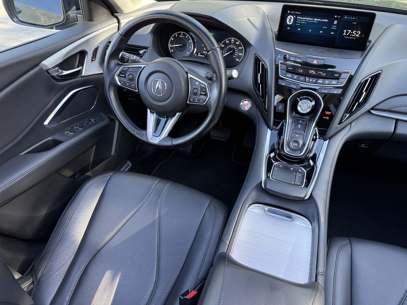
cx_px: 204
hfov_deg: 71.6
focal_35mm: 24
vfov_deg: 56.8
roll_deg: -2.3
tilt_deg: -37.8
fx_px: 282
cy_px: 152
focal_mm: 6.76
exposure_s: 1/118
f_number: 1.78
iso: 200
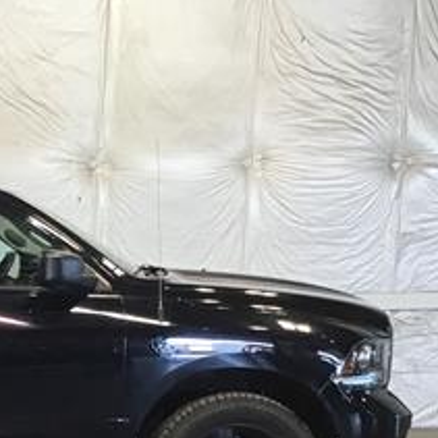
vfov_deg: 20.5
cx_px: -154
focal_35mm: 83
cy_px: 380
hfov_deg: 19.1
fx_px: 1188
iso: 64
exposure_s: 1/30
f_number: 2.4
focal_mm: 3.3
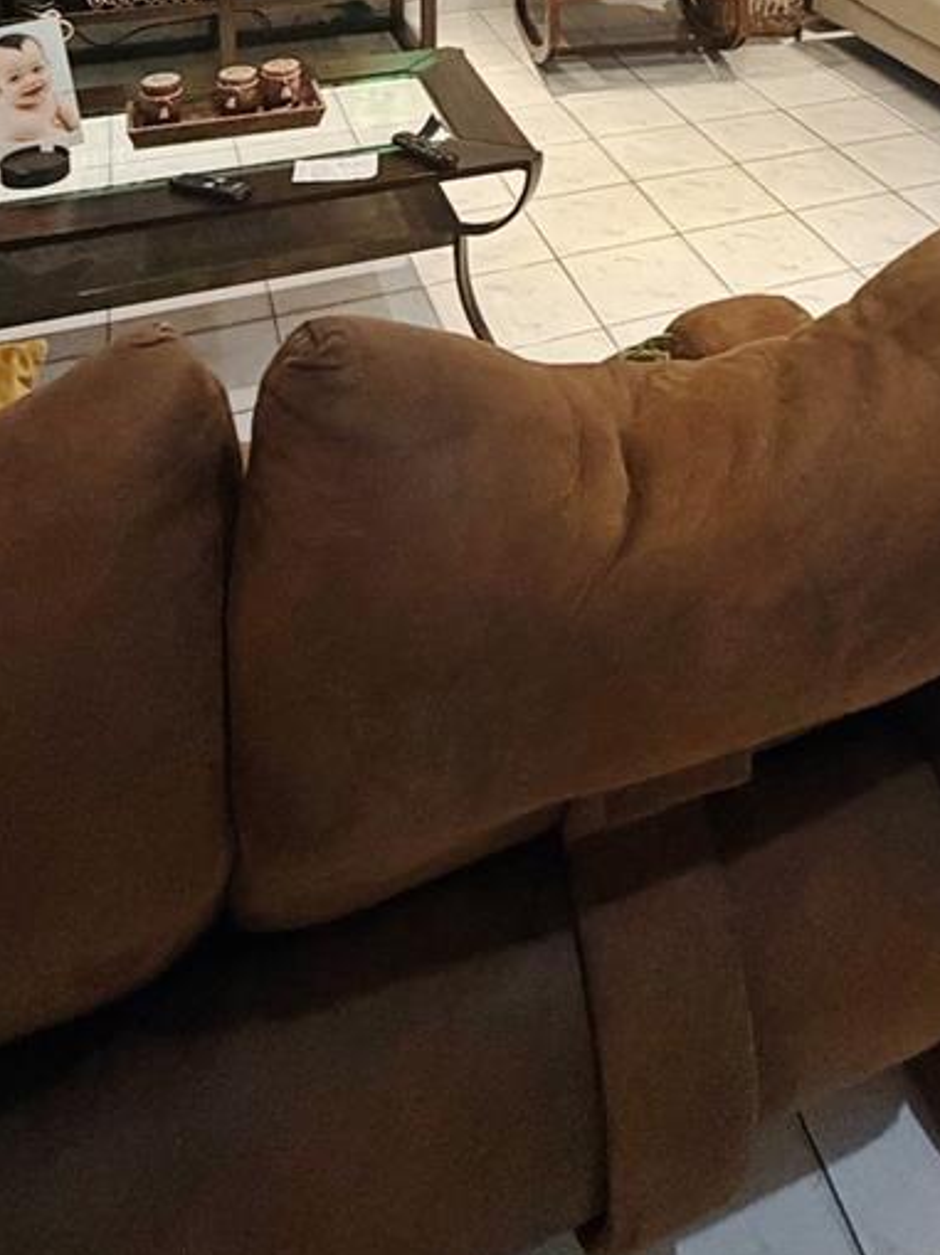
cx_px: 729
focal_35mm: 33
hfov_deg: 41.4
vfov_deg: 41.3
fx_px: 1196
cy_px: -192
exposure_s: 1/60
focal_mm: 2.22
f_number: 2.2
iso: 320
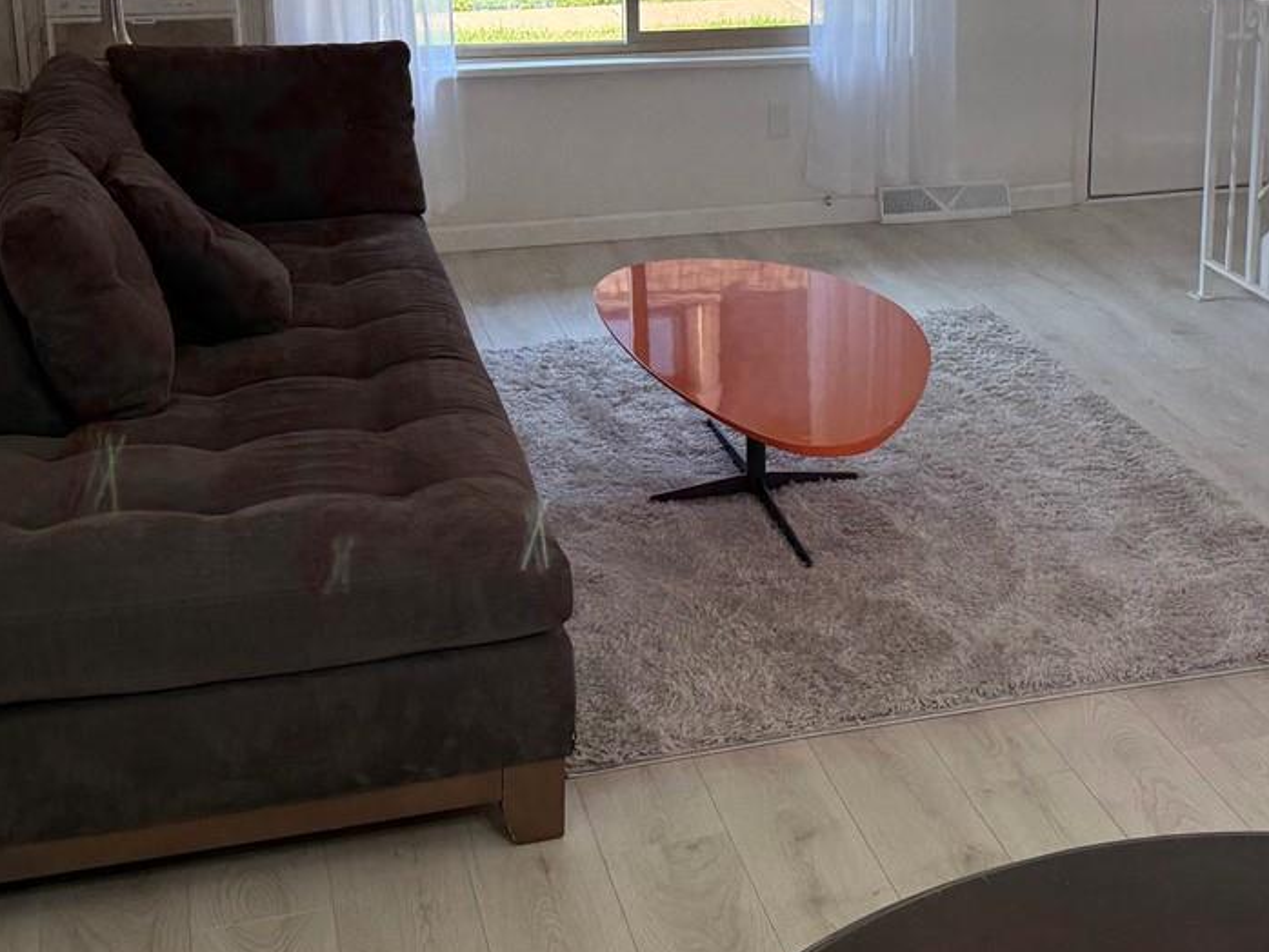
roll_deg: -0.8
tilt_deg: -14.9
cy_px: 202
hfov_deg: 34.3
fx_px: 2017
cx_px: 924
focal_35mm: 55
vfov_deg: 26.1
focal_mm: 6.76
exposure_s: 1/226
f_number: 1.78
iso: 125
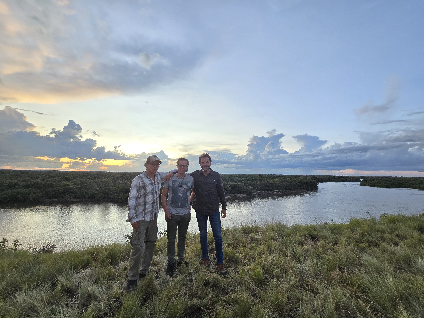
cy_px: 159
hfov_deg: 106.2
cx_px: 212
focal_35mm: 13
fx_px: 159
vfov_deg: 89.9
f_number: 2.2
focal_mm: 2.2
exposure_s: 1/60
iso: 80
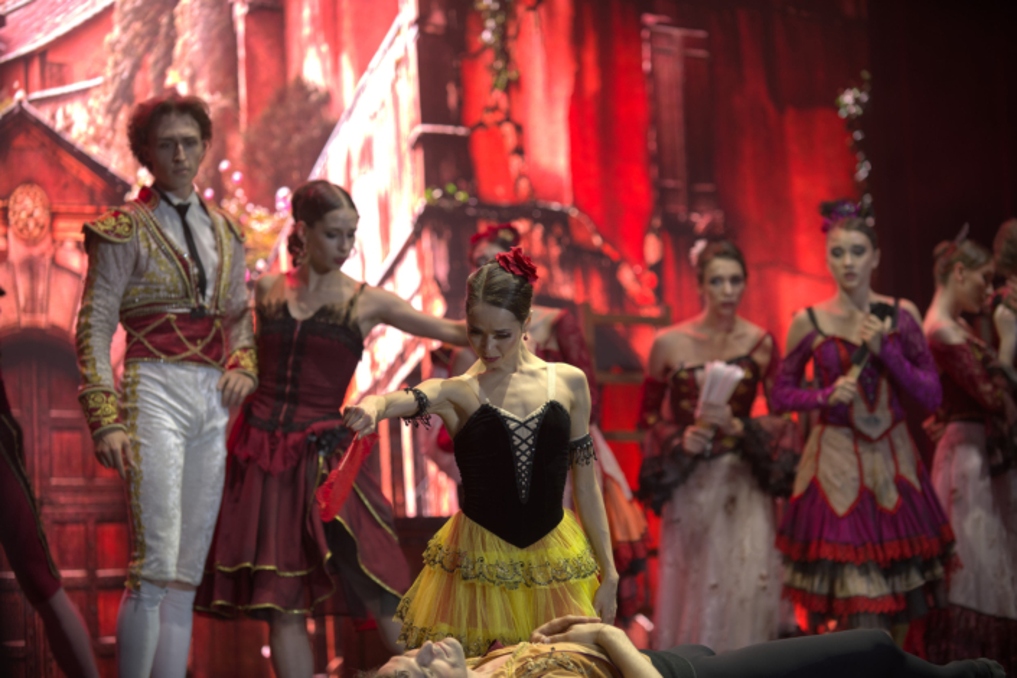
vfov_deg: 11.4
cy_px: 339
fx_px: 3390
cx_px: 508
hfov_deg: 17.1
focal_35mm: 120
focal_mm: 120
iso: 400
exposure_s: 1/250
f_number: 3.2
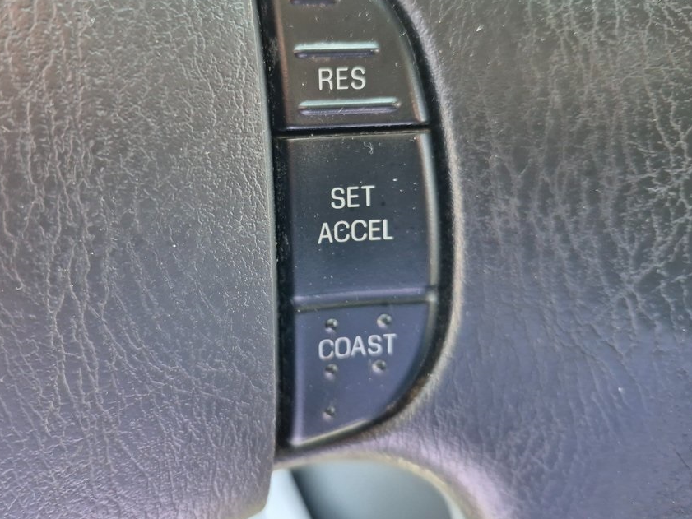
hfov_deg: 62.9
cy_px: 221
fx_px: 560
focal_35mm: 28
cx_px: 281
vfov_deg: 49.6
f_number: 1.8
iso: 200
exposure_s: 1/180
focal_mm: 5.4
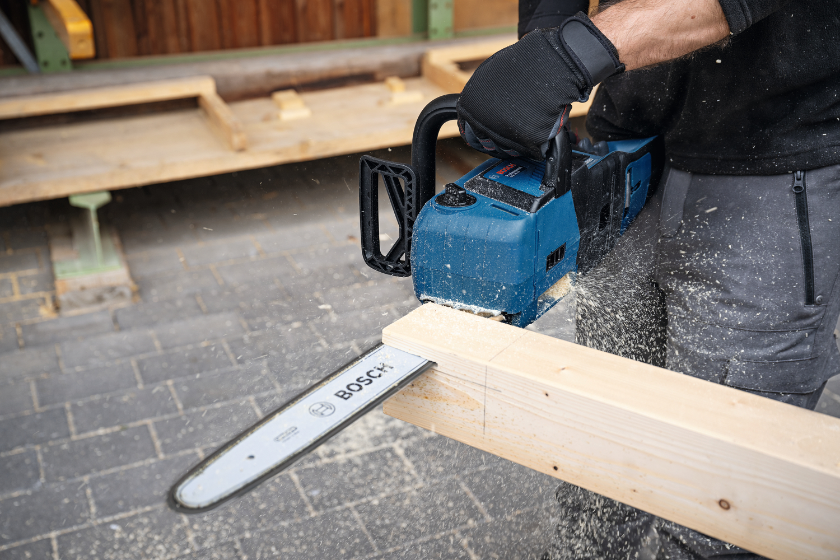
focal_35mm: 43
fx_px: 1003
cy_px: 280
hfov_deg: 45.4
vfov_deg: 31.2
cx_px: 420
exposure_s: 1/200
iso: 140
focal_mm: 43
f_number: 4.5
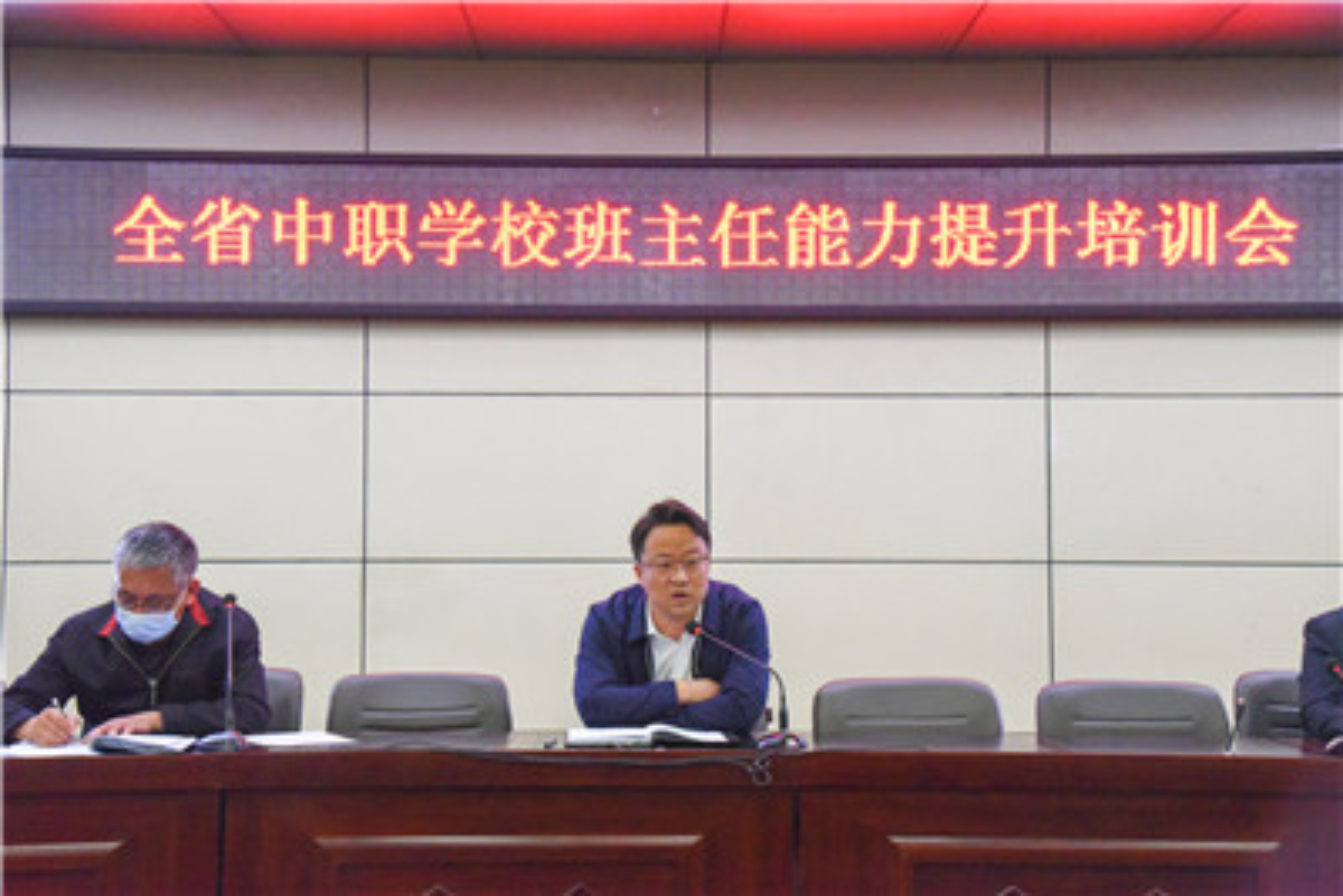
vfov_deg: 27.0
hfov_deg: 39.6
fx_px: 1866
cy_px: 448
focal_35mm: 50
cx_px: 672
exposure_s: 1/125
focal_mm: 50
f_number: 7.1
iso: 12800
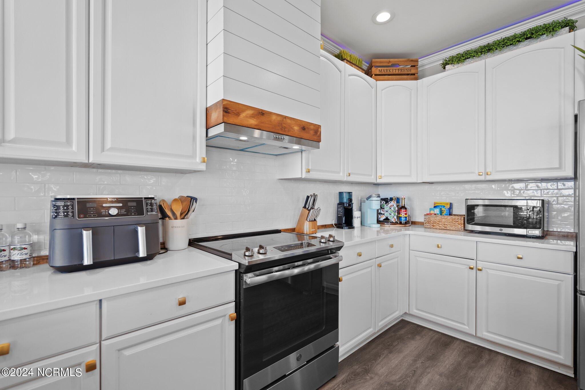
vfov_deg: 73.7
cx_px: 292
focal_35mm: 16
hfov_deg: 96.7
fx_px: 260
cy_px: 195
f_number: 4
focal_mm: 16
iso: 400
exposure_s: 1/13
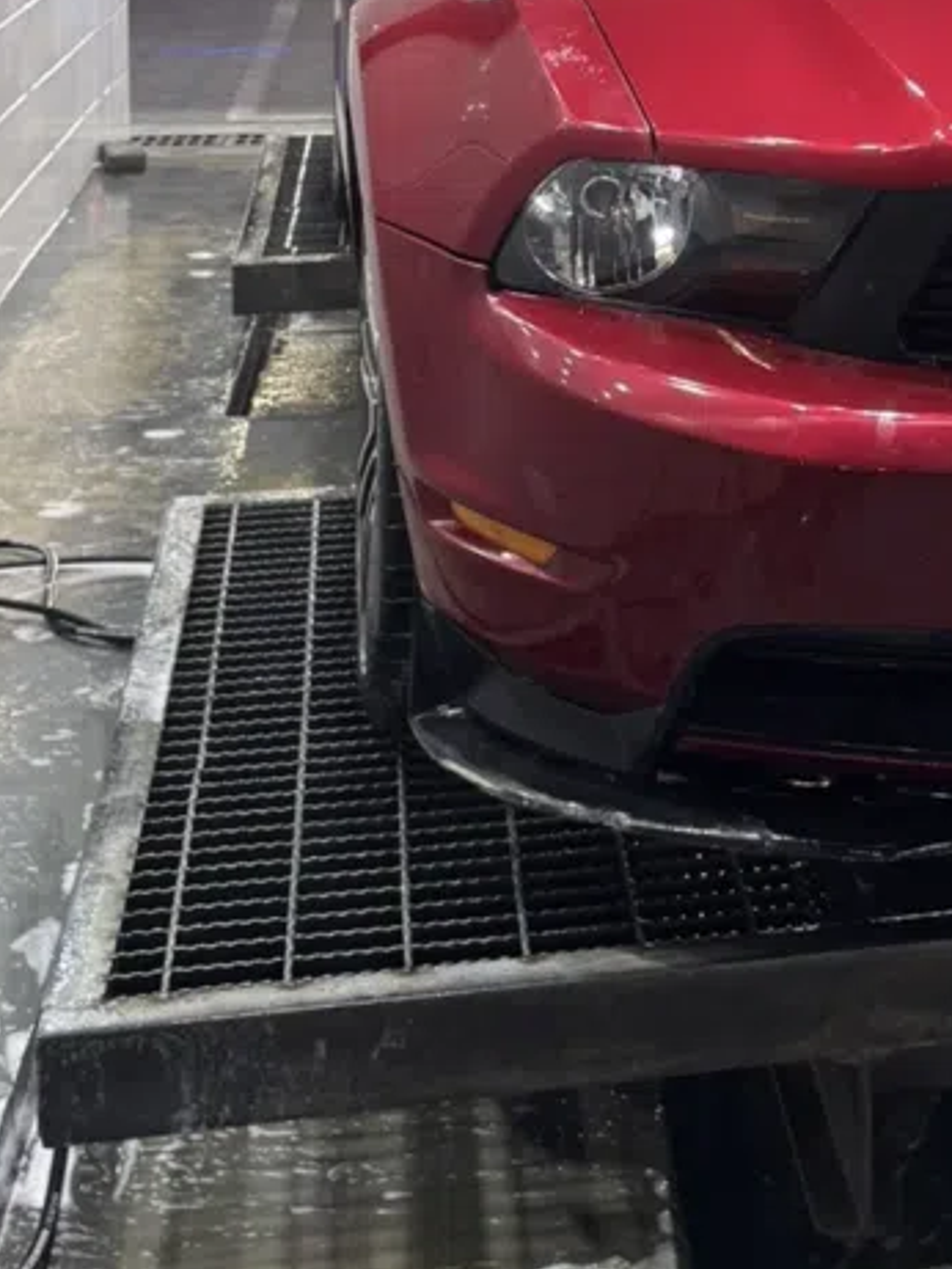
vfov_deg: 25.9
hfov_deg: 19.5
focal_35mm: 71
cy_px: -12
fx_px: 2602
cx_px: 1150
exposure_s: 1/50
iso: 160
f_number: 1.78
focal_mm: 6.76
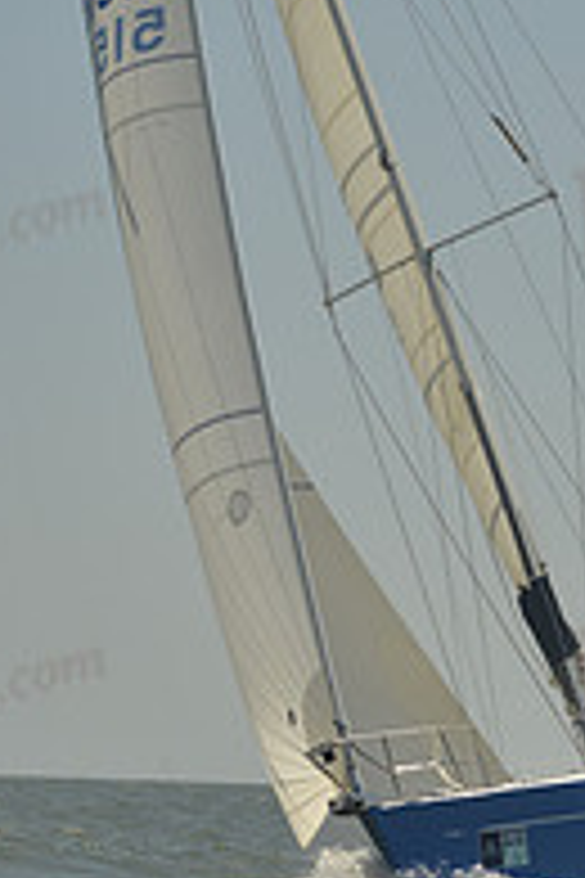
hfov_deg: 6.6
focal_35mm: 208
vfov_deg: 9.8
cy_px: -27
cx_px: 340
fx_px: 5070
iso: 280
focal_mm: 70
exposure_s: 1/1000
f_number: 9
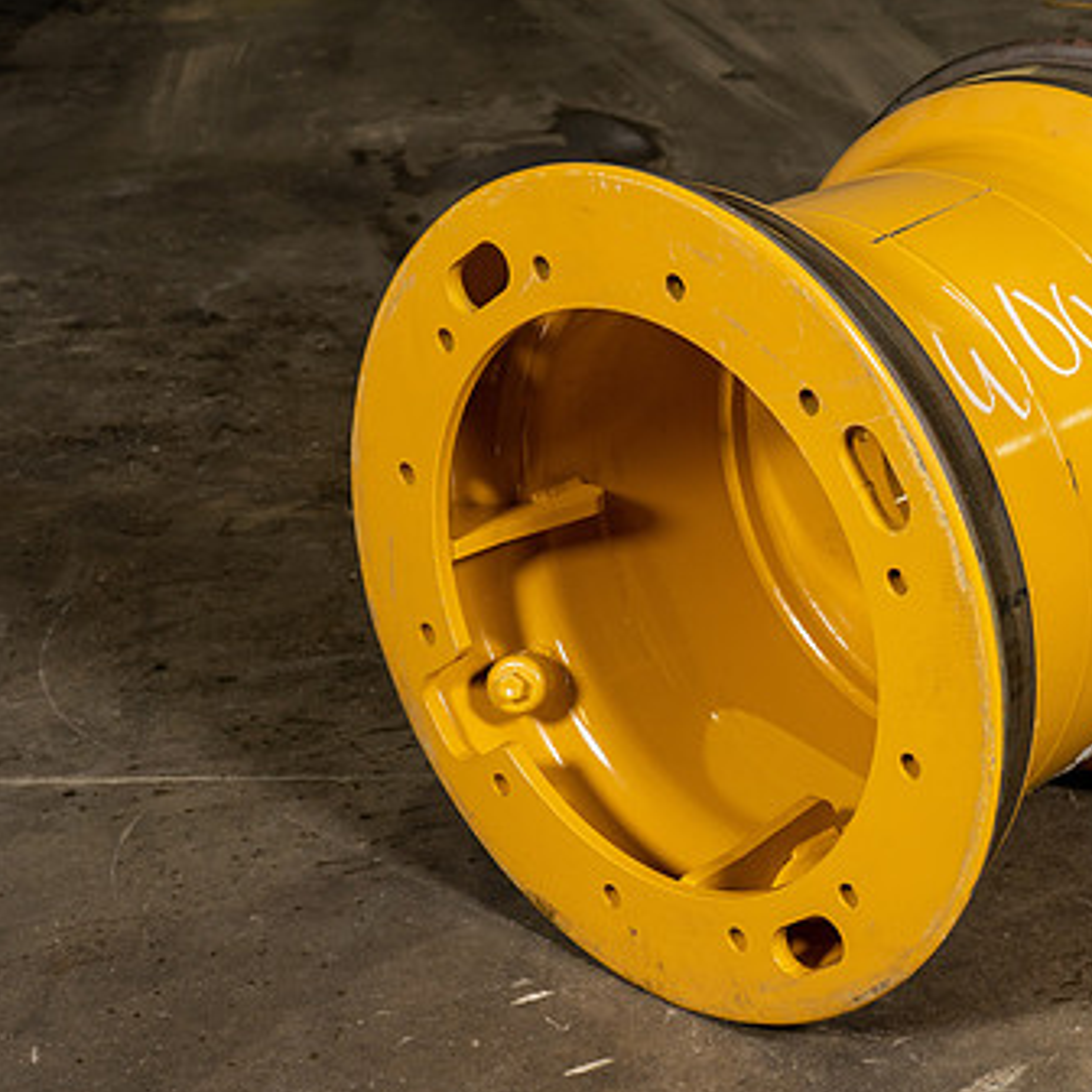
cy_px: 541
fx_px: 2570
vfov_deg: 24.0
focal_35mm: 72
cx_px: 829
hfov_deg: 23.7
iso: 800
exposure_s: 1/80
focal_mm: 49
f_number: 5.6
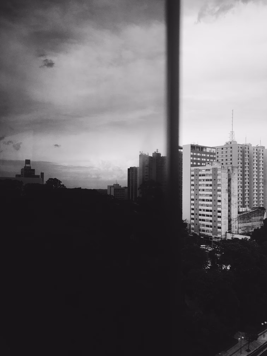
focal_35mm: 29
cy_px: 178
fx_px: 298
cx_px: 134
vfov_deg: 61.7
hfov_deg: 48.2
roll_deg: -0.9
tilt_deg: +2.2
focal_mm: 4.15
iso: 25
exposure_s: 1/1131
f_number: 2.2
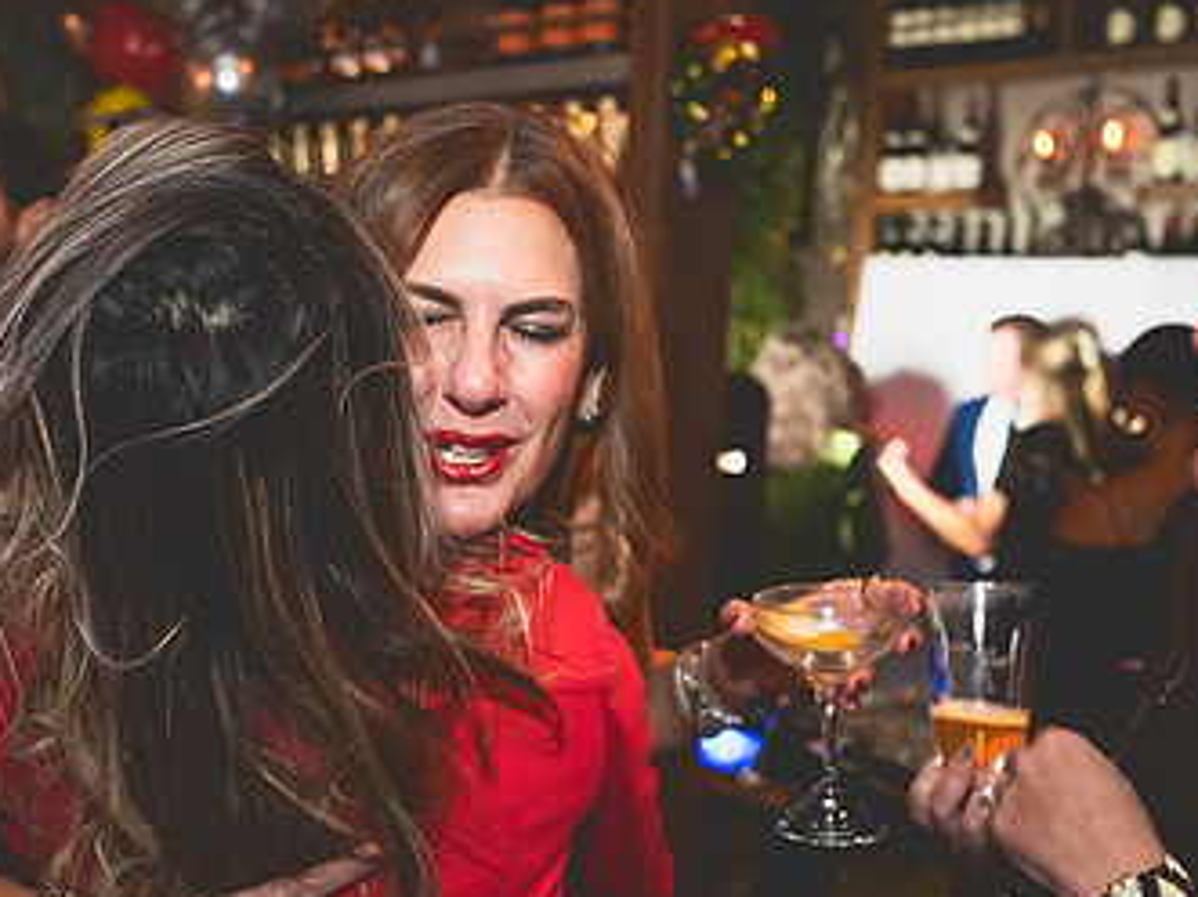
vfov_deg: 31.4
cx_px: 507
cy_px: 541
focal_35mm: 46
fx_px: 1591
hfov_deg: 41.1
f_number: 2.8
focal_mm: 26
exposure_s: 1/100
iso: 3200
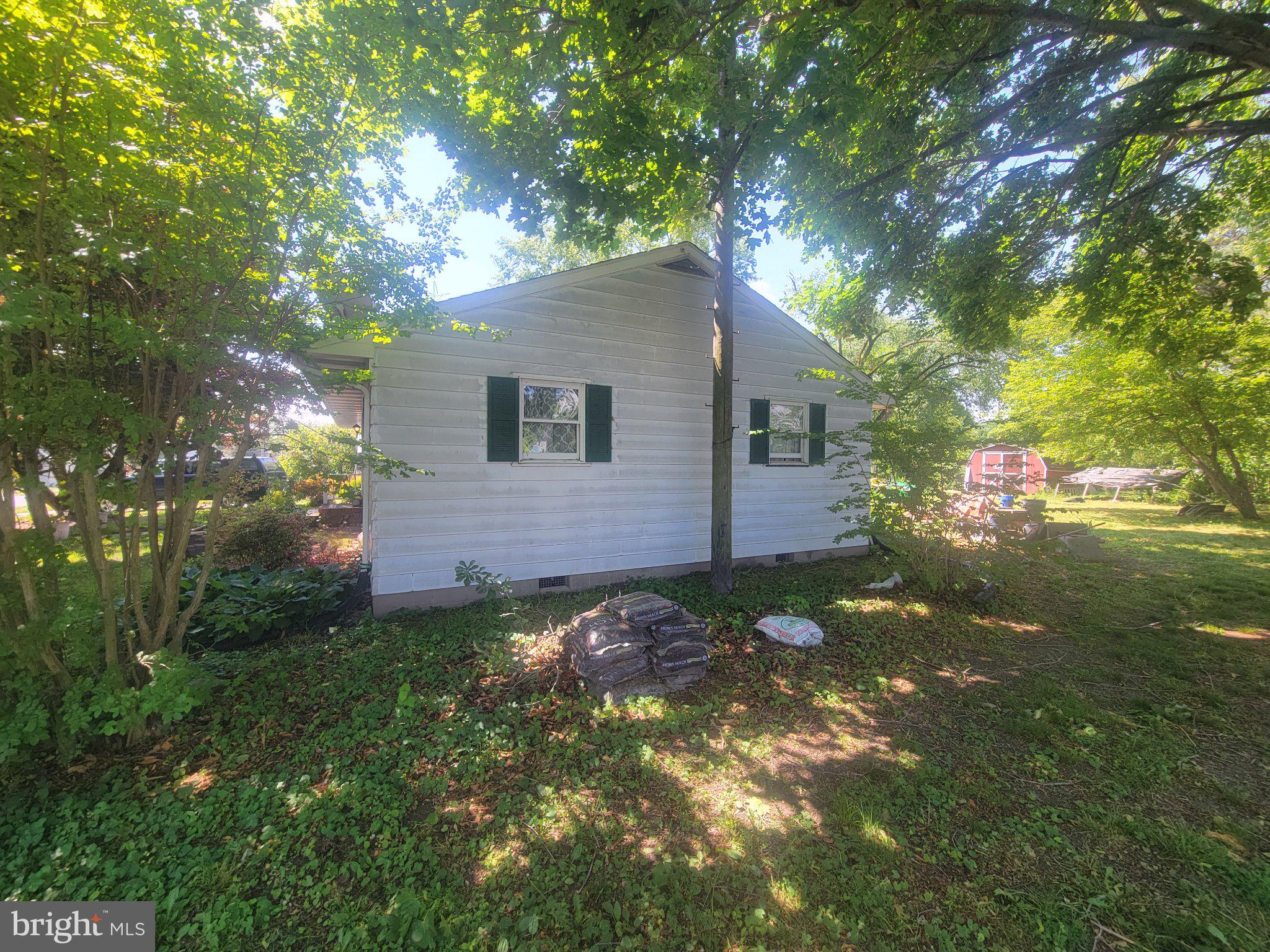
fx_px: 477
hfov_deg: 106.2
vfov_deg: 89.9
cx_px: 635
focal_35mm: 13
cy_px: 476
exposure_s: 1/191
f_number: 2.2
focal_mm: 2.2
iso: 50
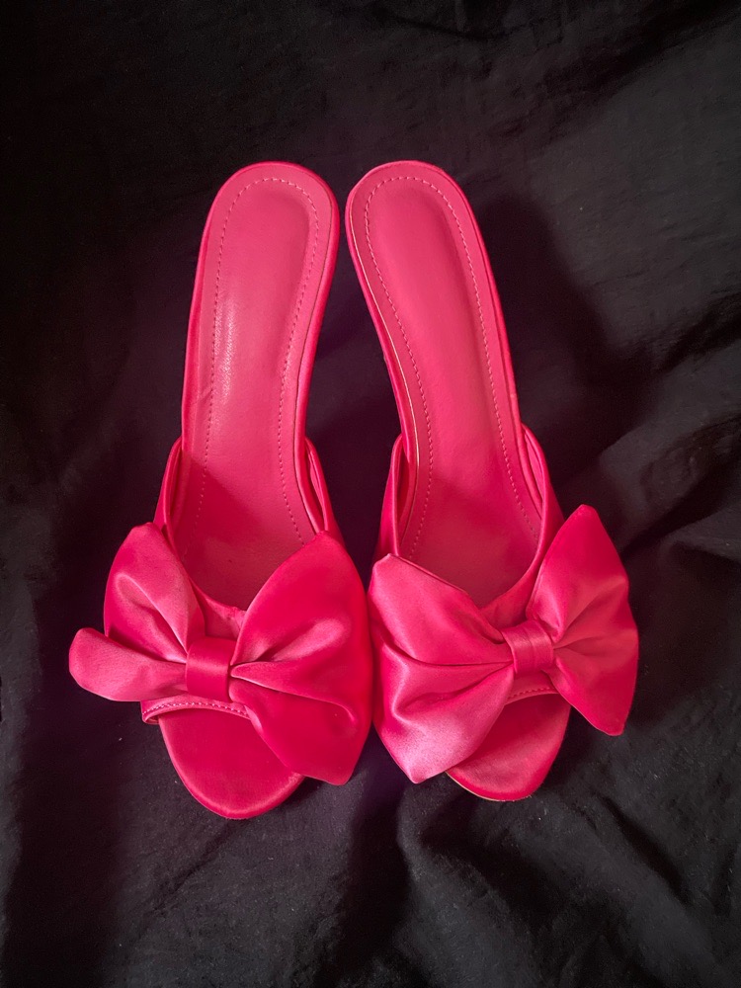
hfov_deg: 53.1
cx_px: 370
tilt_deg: -65.7
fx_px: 742
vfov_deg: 67.3
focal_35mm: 26
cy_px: 494
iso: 800
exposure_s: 1/8
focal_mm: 4.2
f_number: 1.6
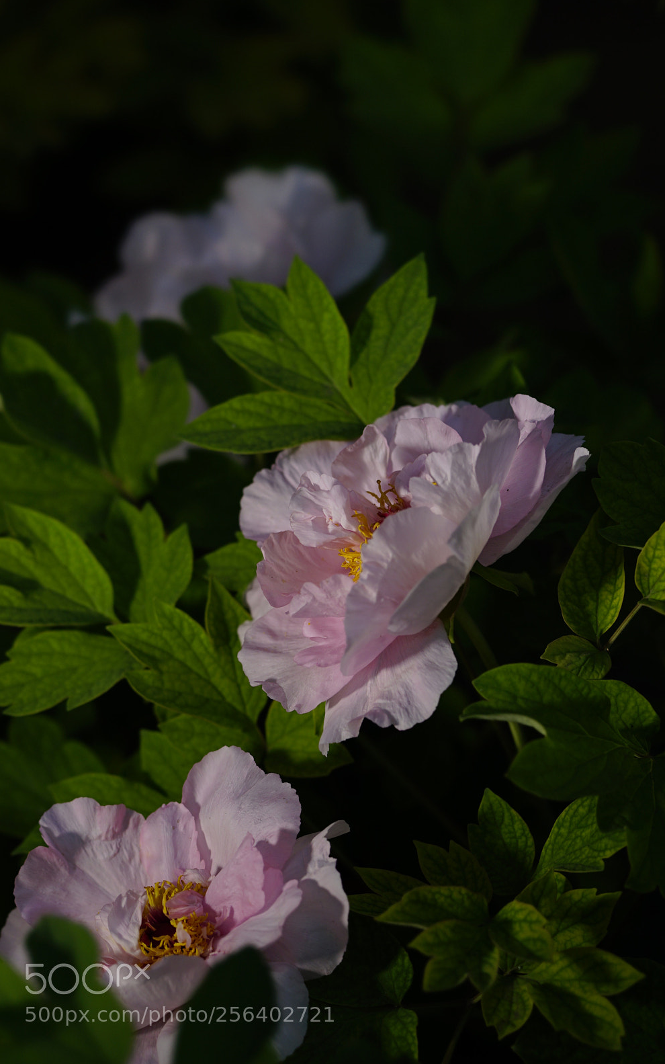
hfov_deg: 12.7
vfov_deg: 20.2
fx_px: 2985
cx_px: 342
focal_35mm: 103
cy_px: 530
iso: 100
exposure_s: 1/320
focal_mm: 100
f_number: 5.6
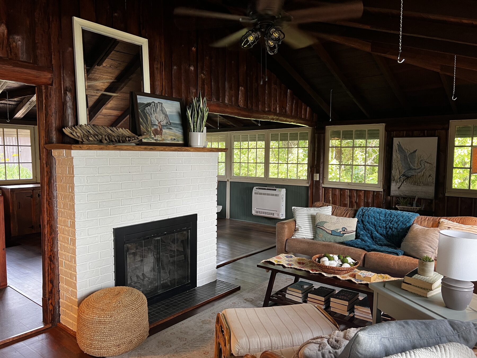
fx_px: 358
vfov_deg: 53.1
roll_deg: -0.2
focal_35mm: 26
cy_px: 179
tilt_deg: -5.0
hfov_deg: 67.3
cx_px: 238
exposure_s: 1/60
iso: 160
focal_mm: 5.7
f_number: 1.5
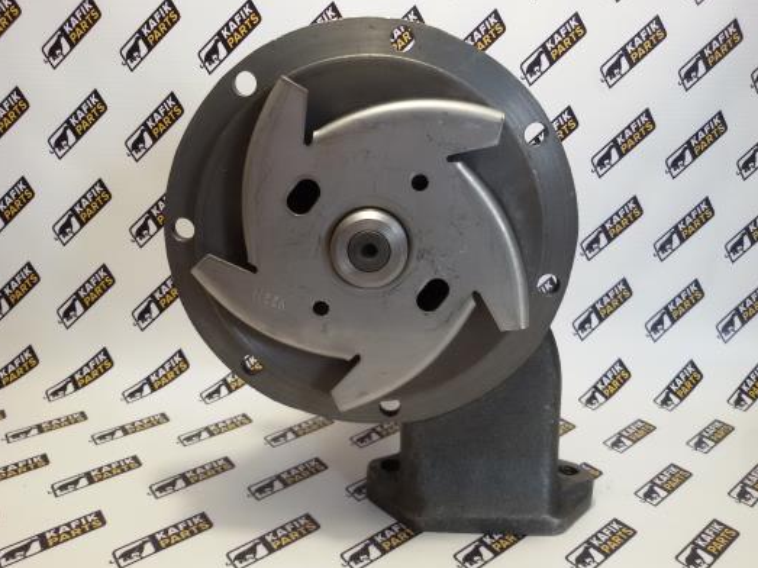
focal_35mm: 32
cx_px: 387
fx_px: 701
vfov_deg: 44.1
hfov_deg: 56.8
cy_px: 289
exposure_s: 1/33
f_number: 2.4
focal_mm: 2.93
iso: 64
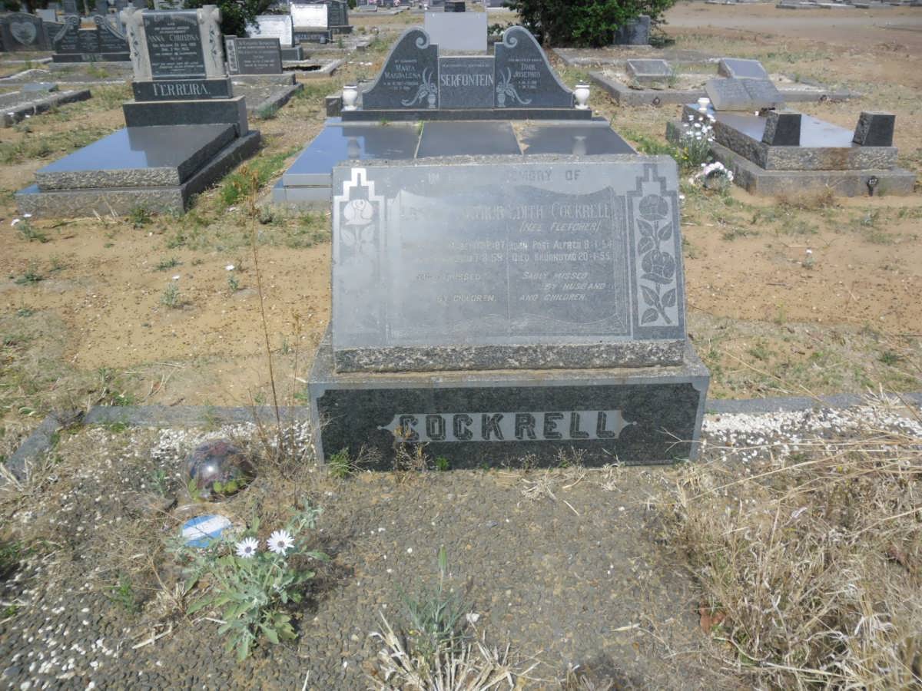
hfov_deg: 65.3
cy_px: 346
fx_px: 719
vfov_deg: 51.4
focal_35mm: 27
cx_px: 461
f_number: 3.5
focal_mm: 4.9
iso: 80
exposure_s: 1/608
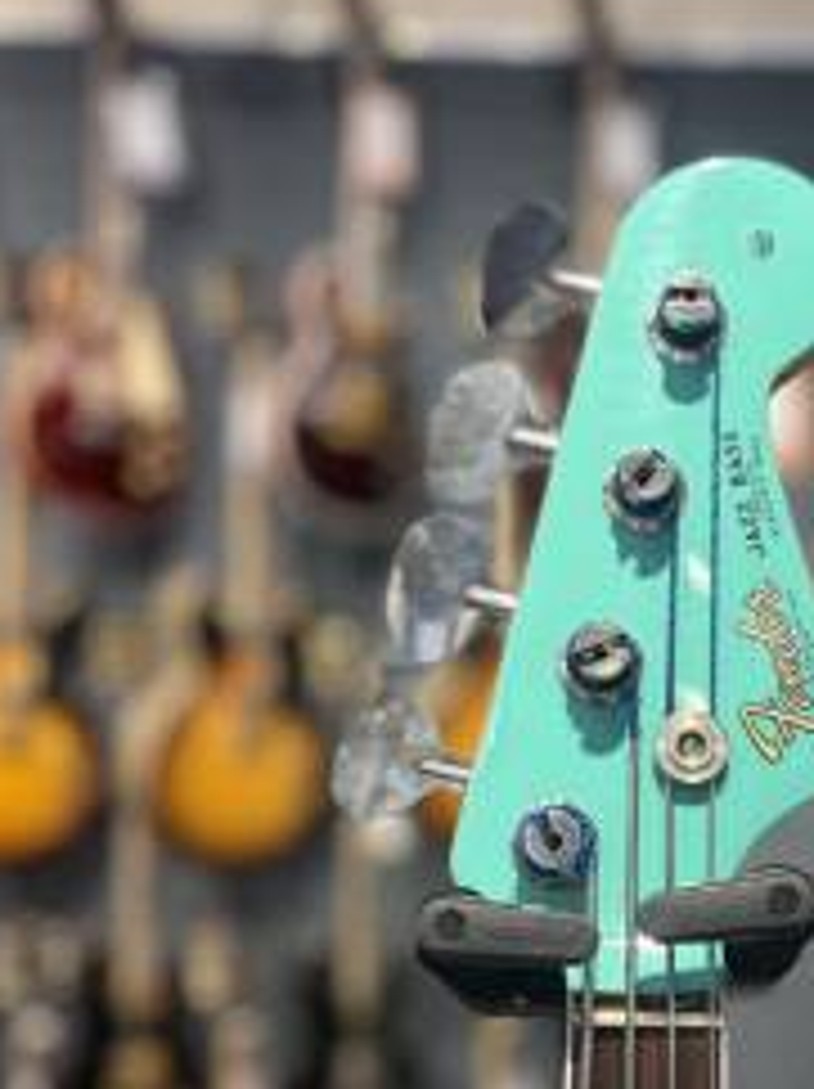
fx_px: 1351
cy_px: 698
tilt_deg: -1.1
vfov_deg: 43.5
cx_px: 630
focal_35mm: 43
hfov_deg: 32.8
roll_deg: -1.6
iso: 100
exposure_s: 1/120
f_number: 1.6
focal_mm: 5.96
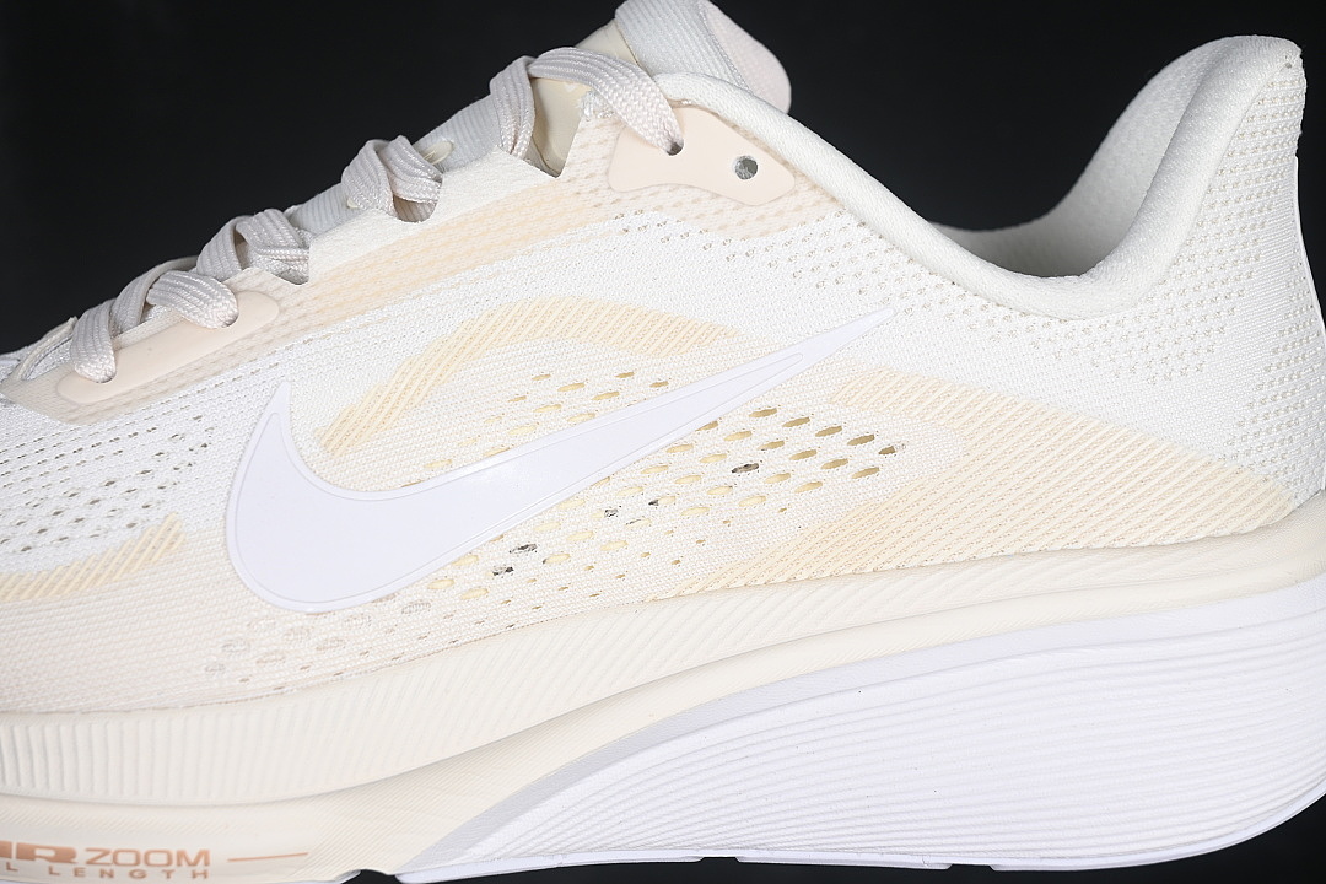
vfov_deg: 18.2
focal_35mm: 75
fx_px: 2762
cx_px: 663
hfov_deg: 27.0
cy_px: 442
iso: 160
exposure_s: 1/80
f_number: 7.1
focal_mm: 50
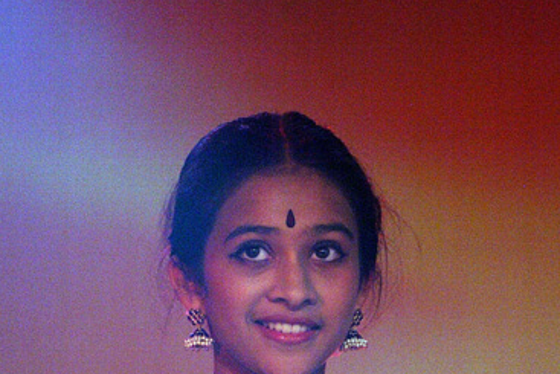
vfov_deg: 2.8
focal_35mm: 490
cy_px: 440
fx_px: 7625
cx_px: 266
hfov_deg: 4.2
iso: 800
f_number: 2.8
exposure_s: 1/160
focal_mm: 200
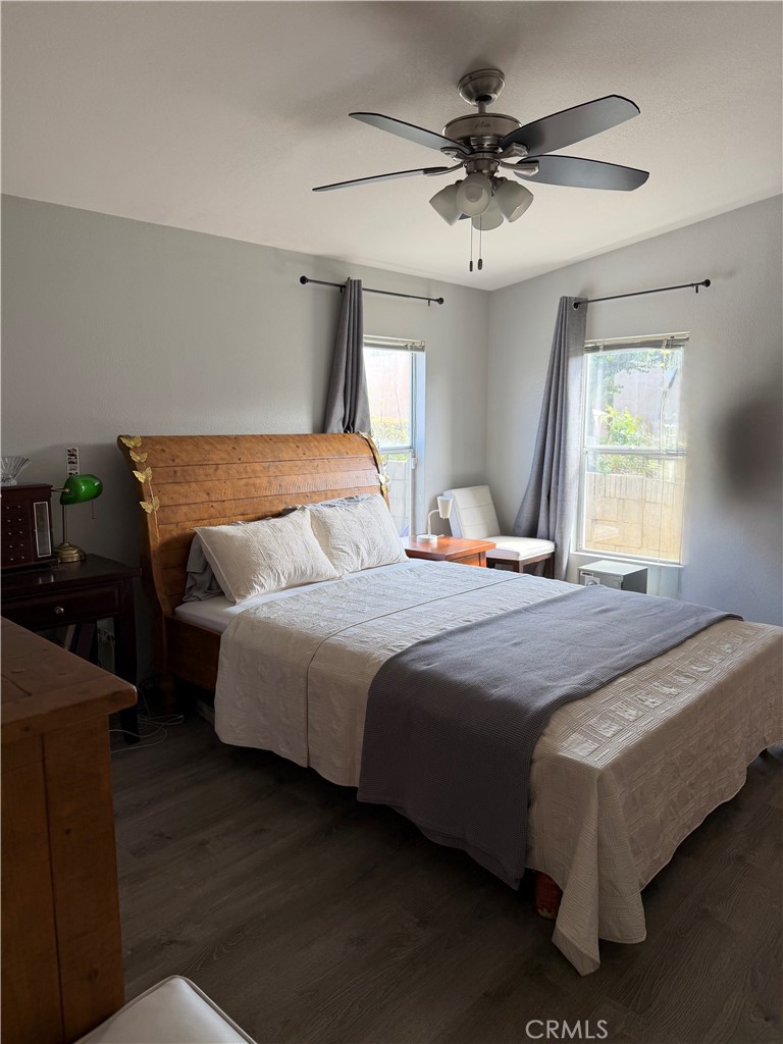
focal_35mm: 24
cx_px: 392
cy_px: 522
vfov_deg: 71.6
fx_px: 724
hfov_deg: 56.8
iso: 100
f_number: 1.78
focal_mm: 6.76
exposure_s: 1/126
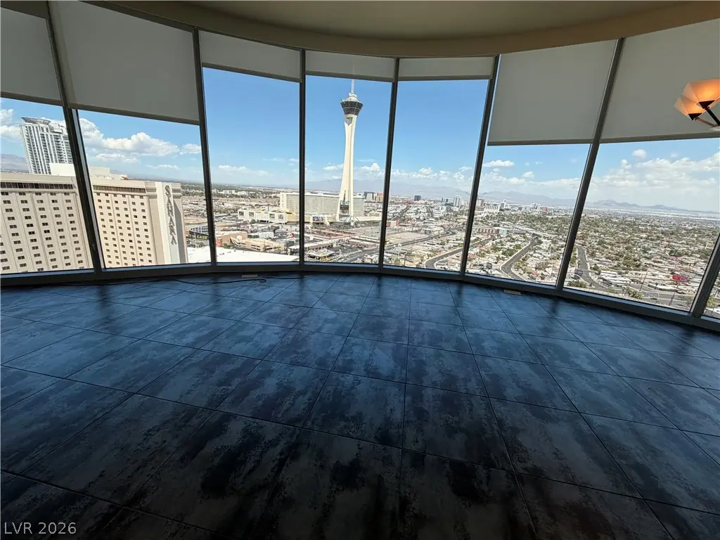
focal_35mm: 14
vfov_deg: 85.7
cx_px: 360
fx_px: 291
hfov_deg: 102.1
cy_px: 270
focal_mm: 2.22
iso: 40
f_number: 2.2
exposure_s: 1/770
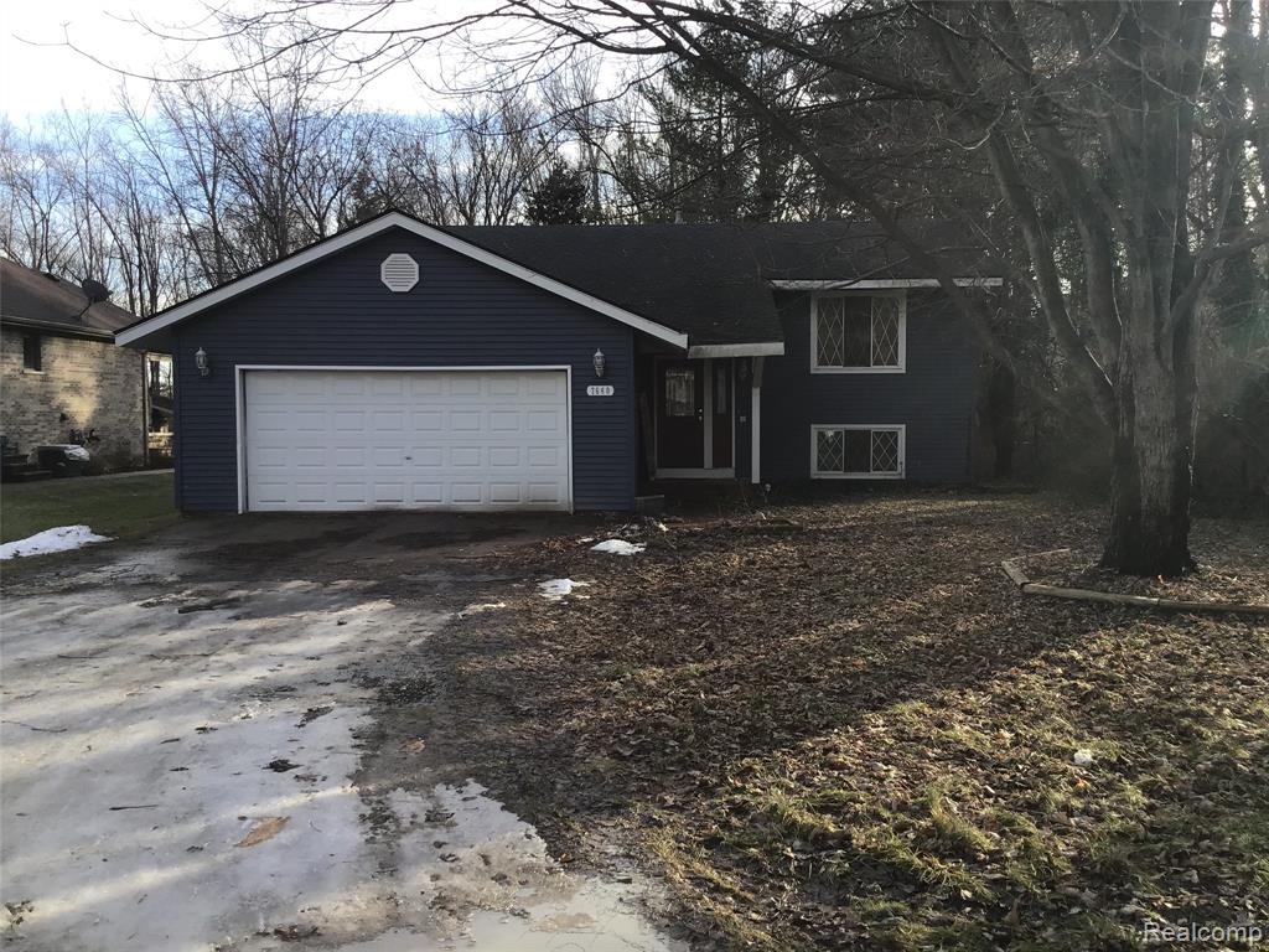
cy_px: 476
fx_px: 1136
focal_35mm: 31
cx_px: 634
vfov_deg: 45.4
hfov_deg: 58.4
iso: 25
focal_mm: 3.3
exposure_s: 1/295
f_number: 2.4
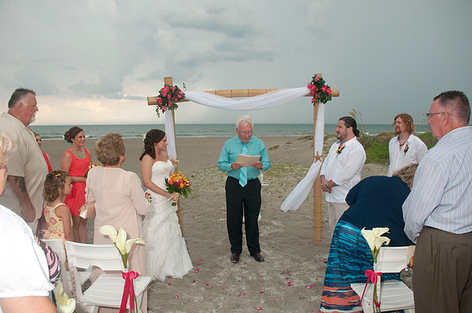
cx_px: 236
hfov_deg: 67.5
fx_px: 354
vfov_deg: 47.8
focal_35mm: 27
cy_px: 156
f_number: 5.6
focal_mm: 18
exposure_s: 1/100
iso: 400
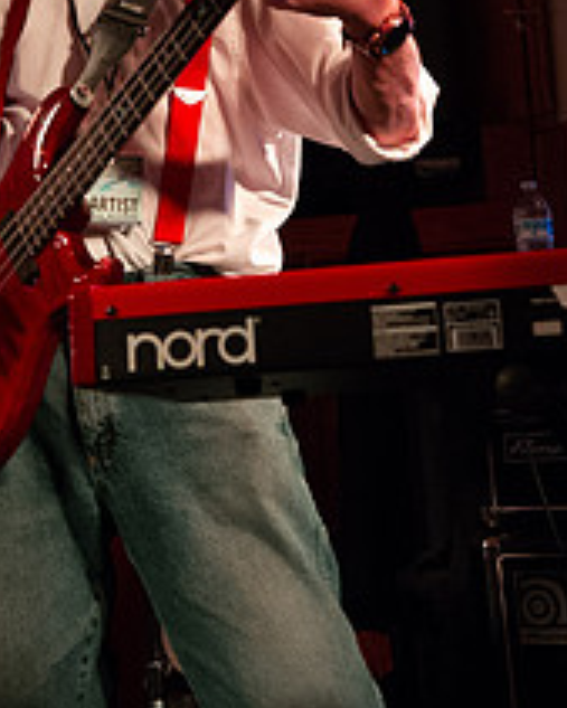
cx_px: 173
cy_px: 111
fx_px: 1845
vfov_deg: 21.4
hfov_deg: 17.4
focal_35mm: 88
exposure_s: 1/100
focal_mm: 44
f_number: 6.3
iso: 6400
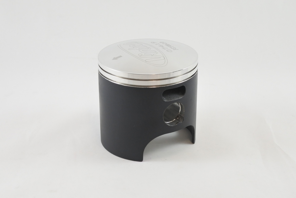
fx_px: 395
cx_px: 148
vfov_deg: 28.1
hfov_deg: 41.1
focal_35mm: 48
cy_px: 99
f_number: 4.5
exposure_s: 1/125
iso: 400
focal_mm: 18
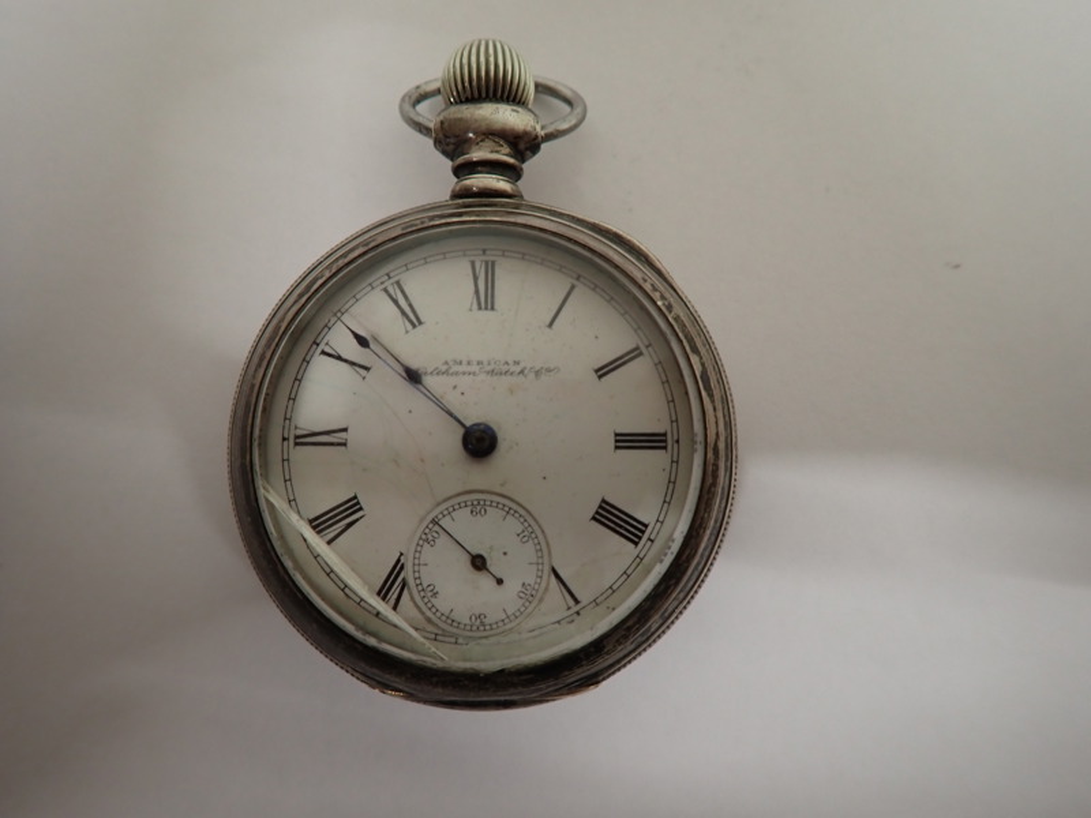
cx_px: 546
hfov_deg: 84.7
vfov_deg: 68.7
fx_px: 599
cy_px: 409
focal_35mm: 19
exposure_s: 1/60
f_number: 2
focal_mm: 3.33
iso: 200
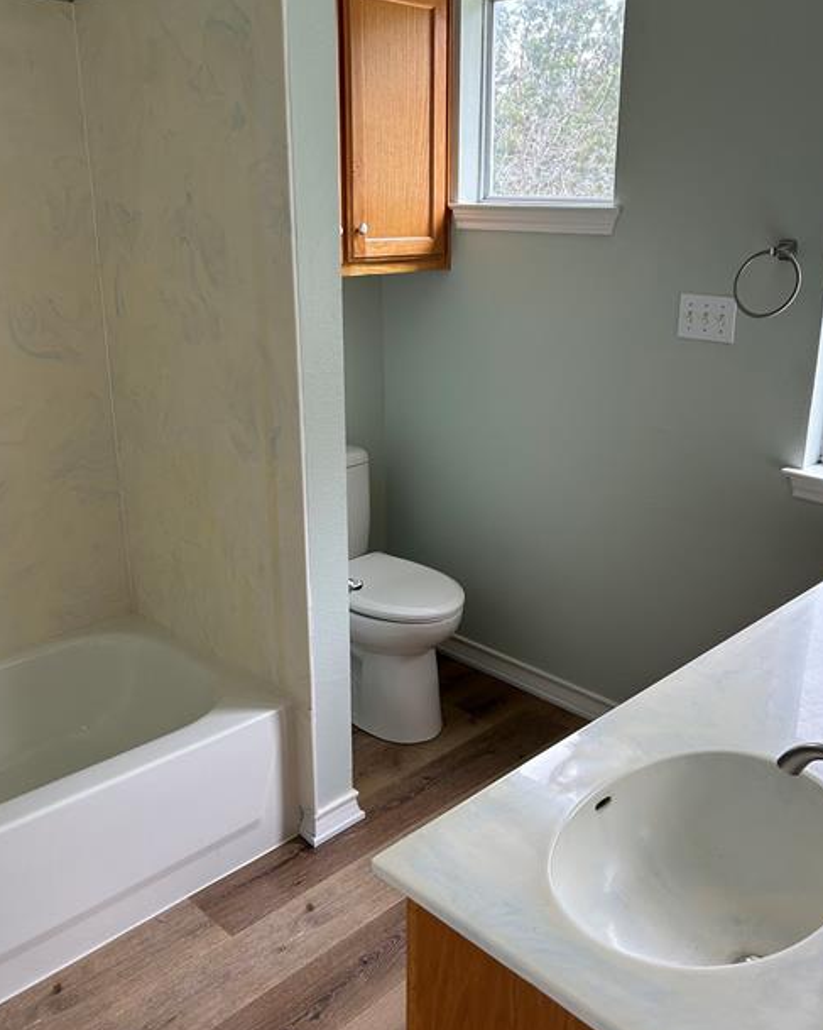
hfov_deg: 45.7
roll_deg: -0.6
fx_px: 975
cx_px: 468
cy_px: 507
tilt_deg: -18.3
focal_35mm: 32
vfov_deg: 55.7
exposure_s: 1/120
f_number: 1.5
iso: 64
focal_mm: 5.7
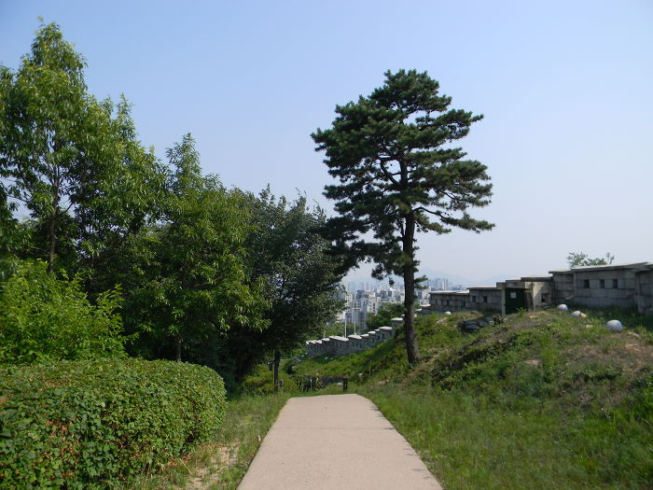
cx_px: 326
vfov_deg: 49.7
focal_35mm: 28
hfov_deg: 63.4
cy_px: 245
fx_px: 528
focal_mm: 5
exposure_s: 1/267
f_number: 7
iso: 80
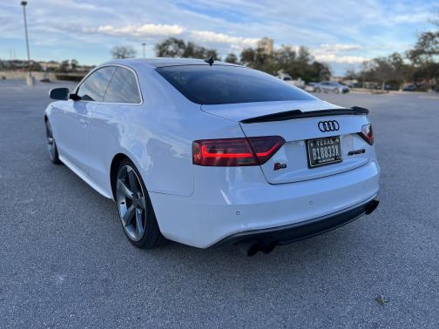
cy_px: 164
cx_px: 220
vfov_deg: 53.1
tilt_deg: -14.0
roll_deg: -1.4
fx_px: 330
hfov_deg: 67.3
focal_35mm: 26
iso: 50
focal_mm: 5.7
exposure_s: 1/940
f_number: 1.5
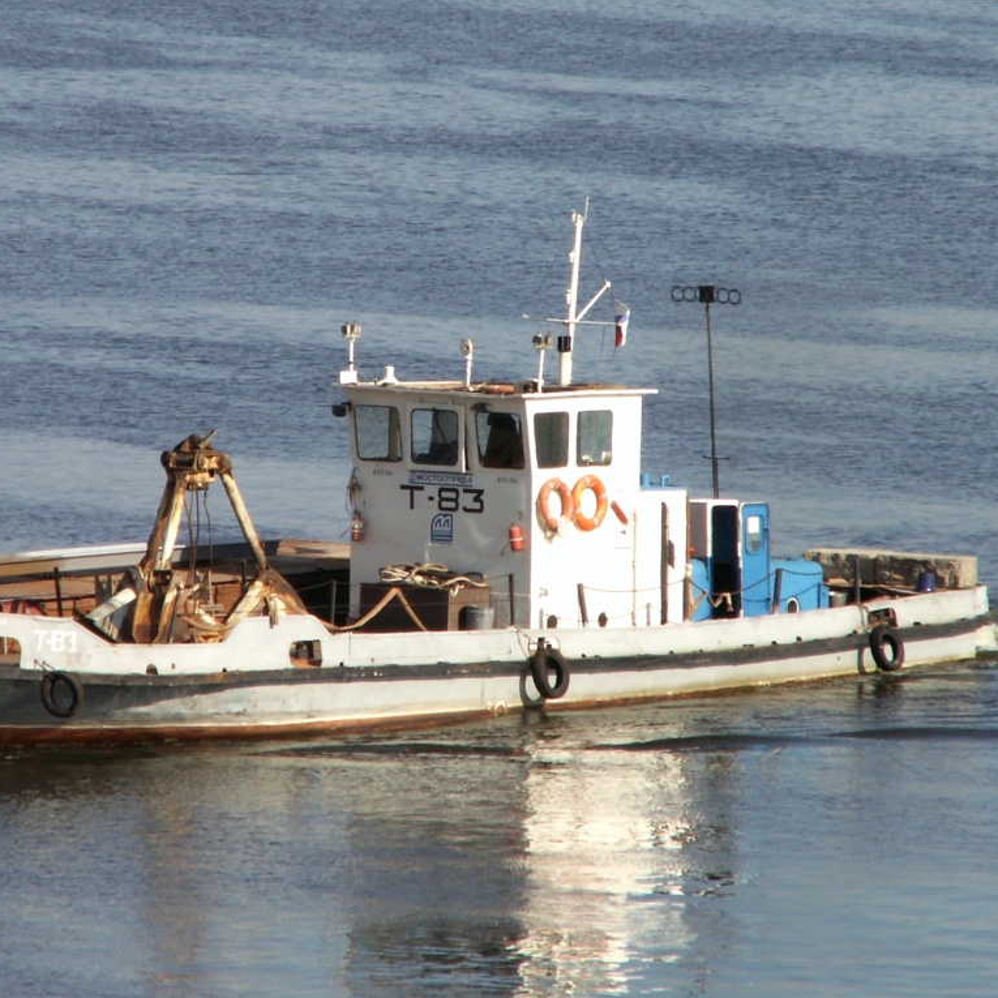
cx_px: 385
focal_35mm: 337
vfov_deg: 5.2
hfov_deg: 5.2
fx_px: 10992
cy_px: 498
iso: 50
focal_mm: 46.69
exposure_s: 1/250
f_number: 8
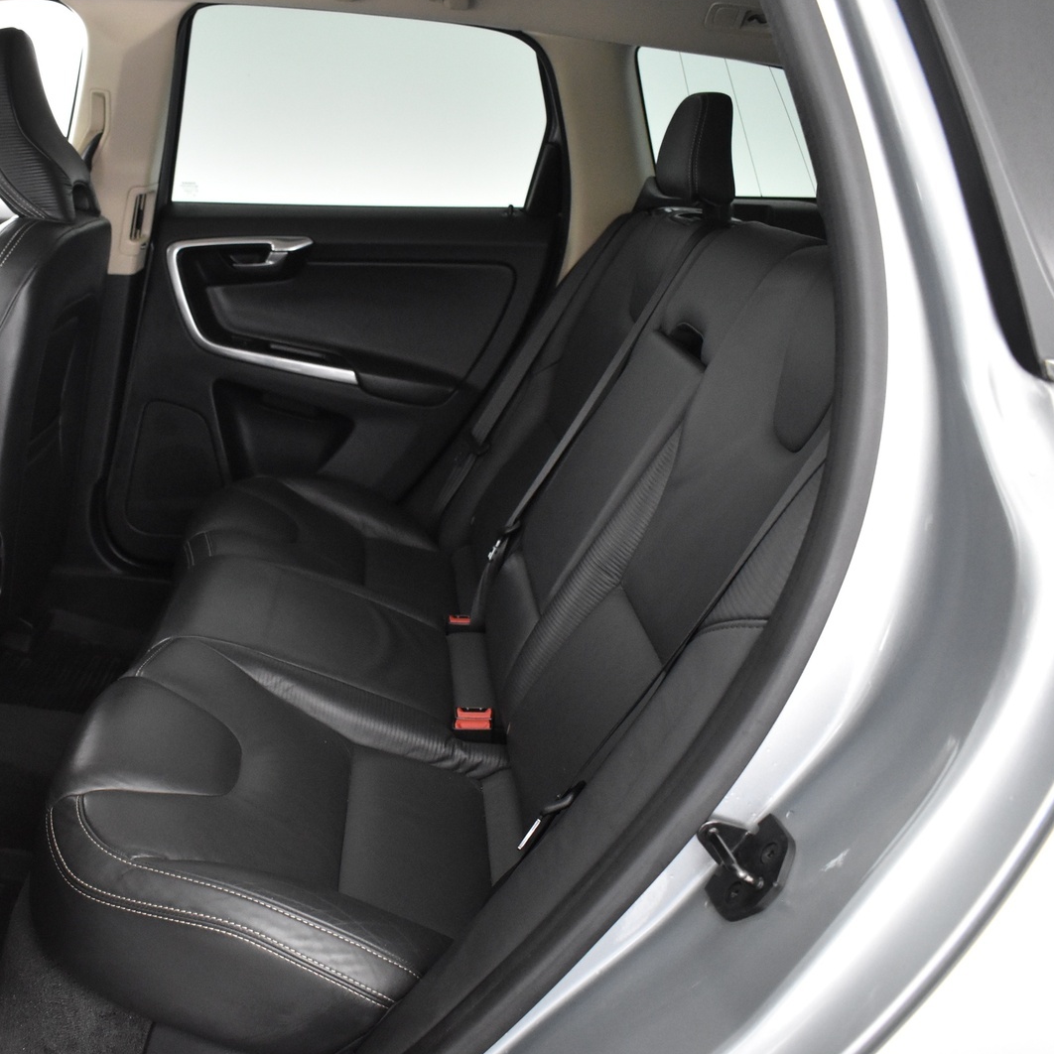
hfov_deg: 46.1
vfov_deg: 47.2
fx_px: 1206
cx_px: 311
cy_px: 527
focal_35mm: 35
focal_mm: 18
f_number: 3.5
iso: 3200
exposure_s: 1/25
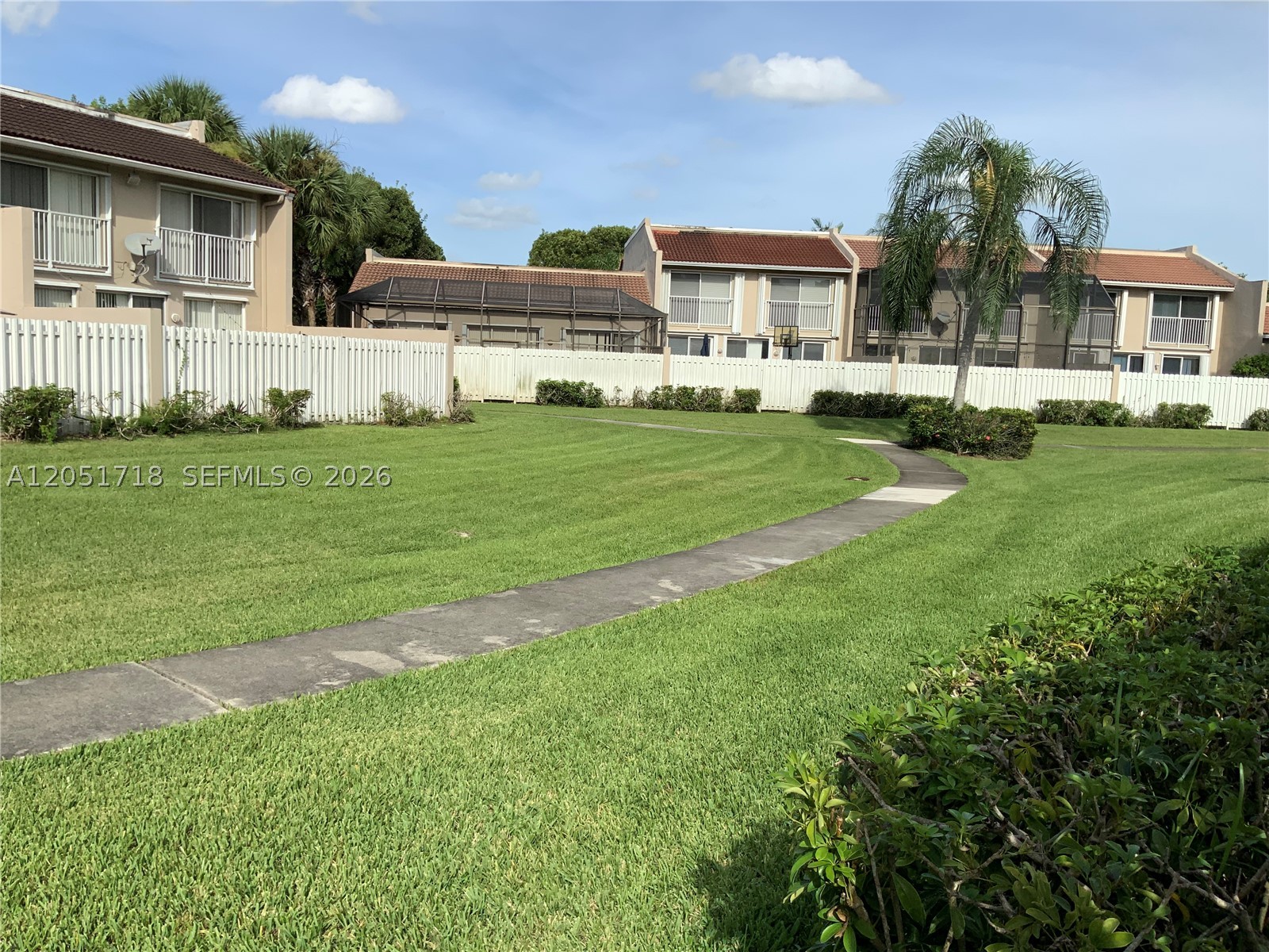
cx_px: 634
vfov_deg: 48.2
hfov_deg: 61.7
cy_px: 476
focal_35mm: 29
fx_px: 1063
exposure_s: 1/2320
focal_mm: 3
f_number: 1.8
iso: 16
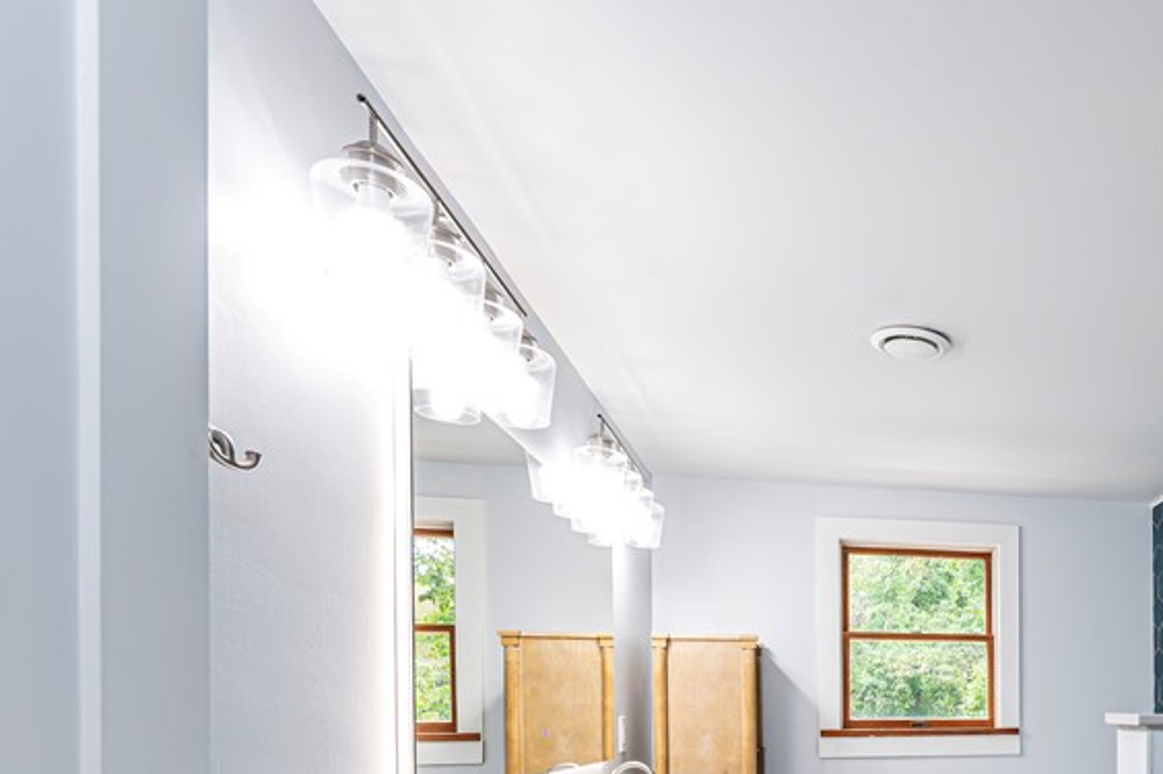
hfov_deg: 57.8
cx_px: 1049
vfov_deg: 43.3
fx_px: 871
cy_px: 711
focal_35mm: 27
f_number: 8
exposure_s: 1/200
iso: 2000
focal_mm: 14
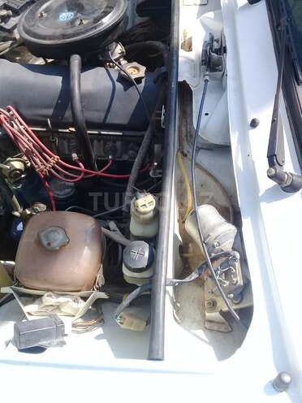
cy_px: 202
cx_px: 151
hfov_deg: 45.4
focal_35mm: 31
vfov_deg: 58.4
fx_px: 361
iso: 50
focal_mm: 3.3
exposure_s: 1/623
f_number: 2.2
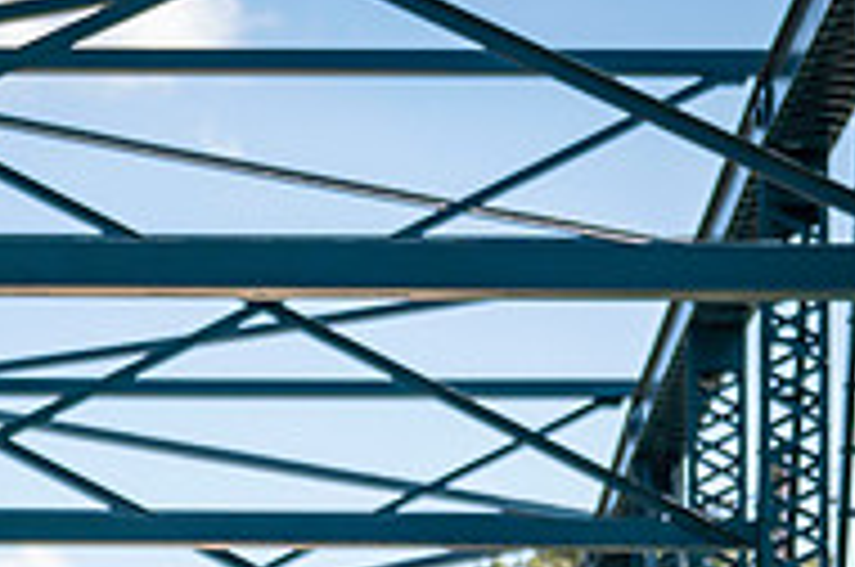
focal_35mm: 245
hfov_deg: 8.4
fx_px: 5809
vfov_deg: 5.5
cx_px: 166
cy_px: 860
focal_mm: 80
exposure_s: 1/8000
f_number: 2.8
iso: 400
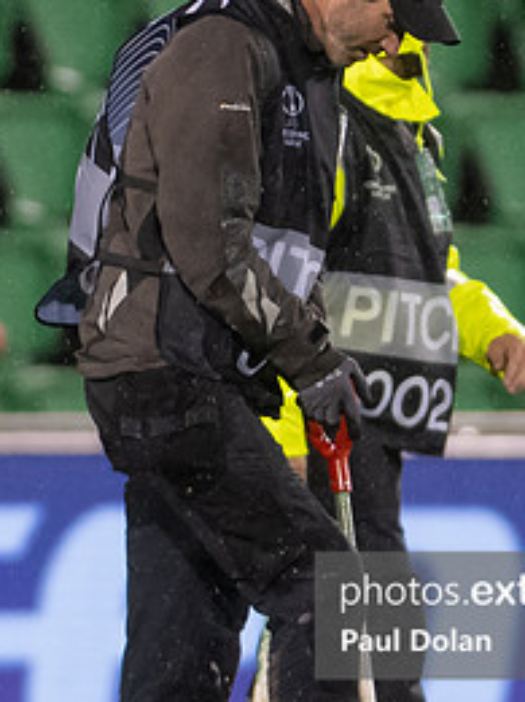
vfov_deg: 1.0
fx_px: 39509
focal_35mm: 1949
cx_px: 294
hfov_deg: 0.8
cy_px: 253
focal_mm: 300
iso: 2000
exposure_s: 1/1000
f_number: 2.8
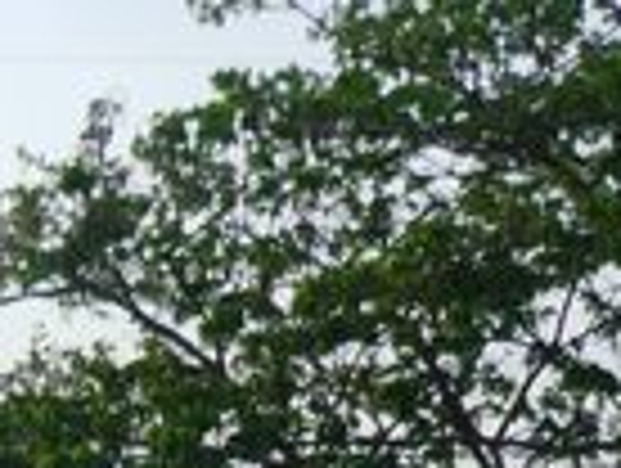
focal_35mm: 162
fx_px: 2911
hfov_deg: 10.8
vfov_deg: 8.7
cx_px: -720
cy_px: 932
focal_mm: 5.8
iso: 100
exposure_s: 1/125
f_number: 2.8
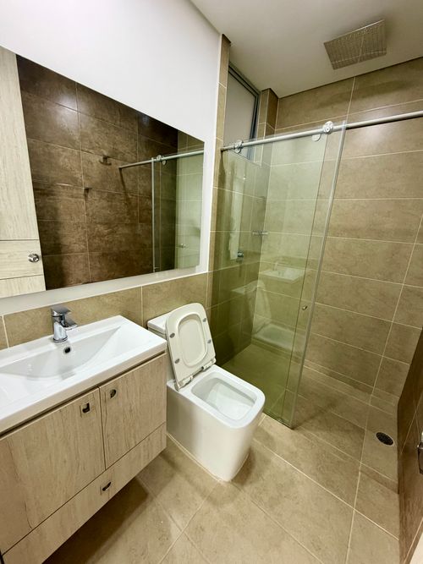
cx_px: 212
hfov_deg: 85.7
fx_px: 228
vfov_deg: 102.1
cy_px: 282
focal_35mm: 14
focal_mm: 2.22
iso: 250
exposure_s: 1/60
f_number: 2.2
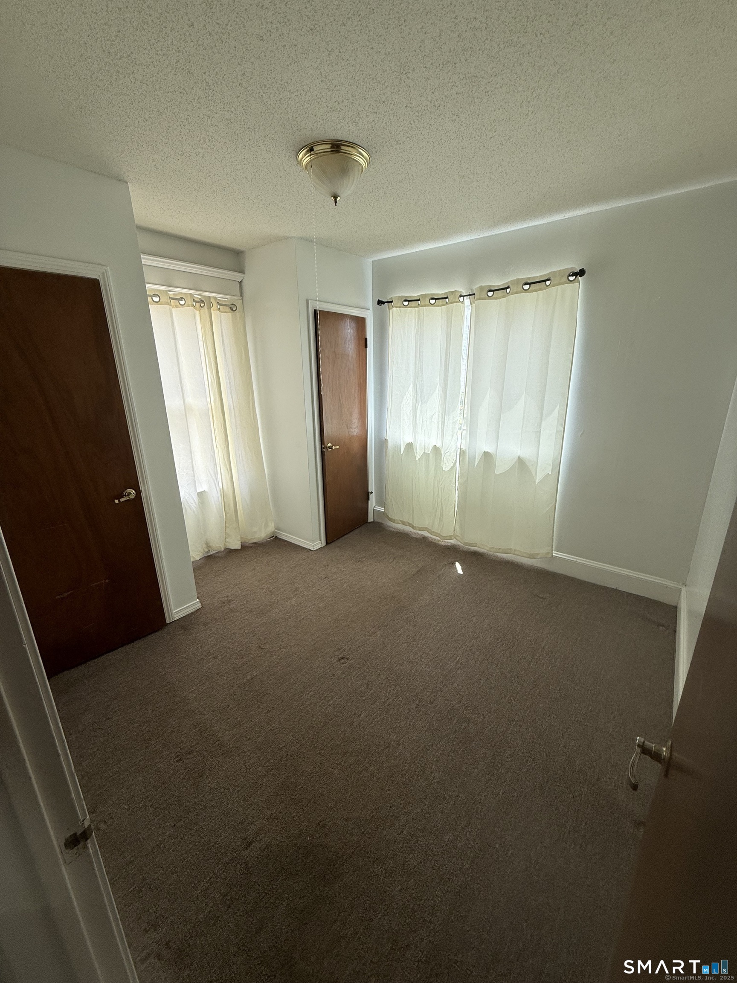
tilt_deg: -16.3
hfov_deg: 85.7
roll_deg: +0.3
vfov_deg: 102.1
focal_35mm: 14
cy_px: 492
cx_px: 368
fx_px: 397
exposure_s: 1/132
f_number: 2.2
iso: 50
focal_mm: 2.22
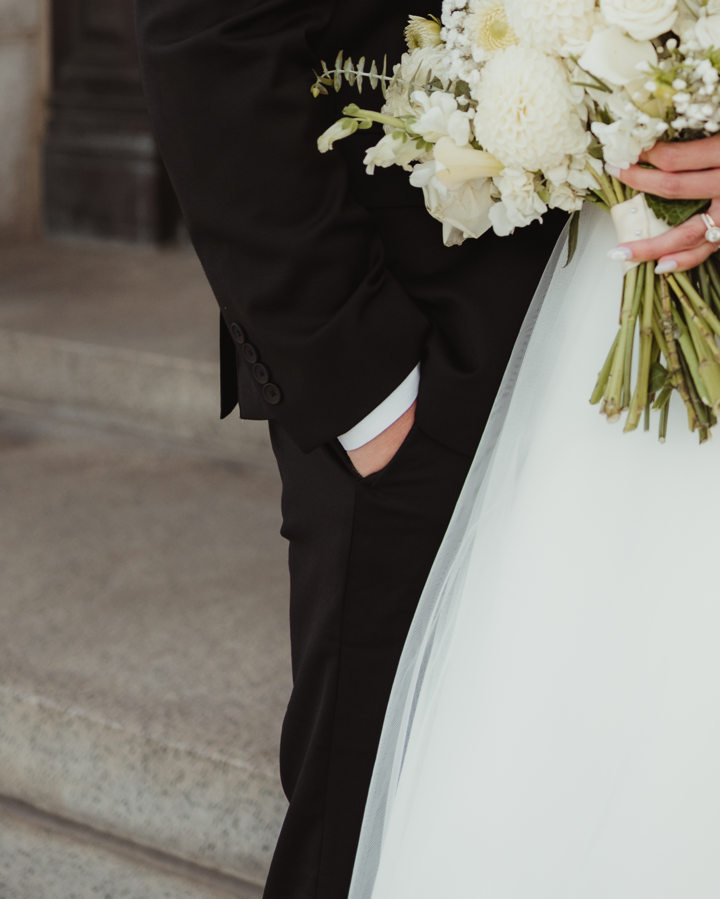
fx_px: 2264
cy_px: -102
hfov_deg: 17.5
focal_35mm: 85
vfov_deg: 21.3
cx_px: 759
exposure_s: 1/2000
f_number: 2.5
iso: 200
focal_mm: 35
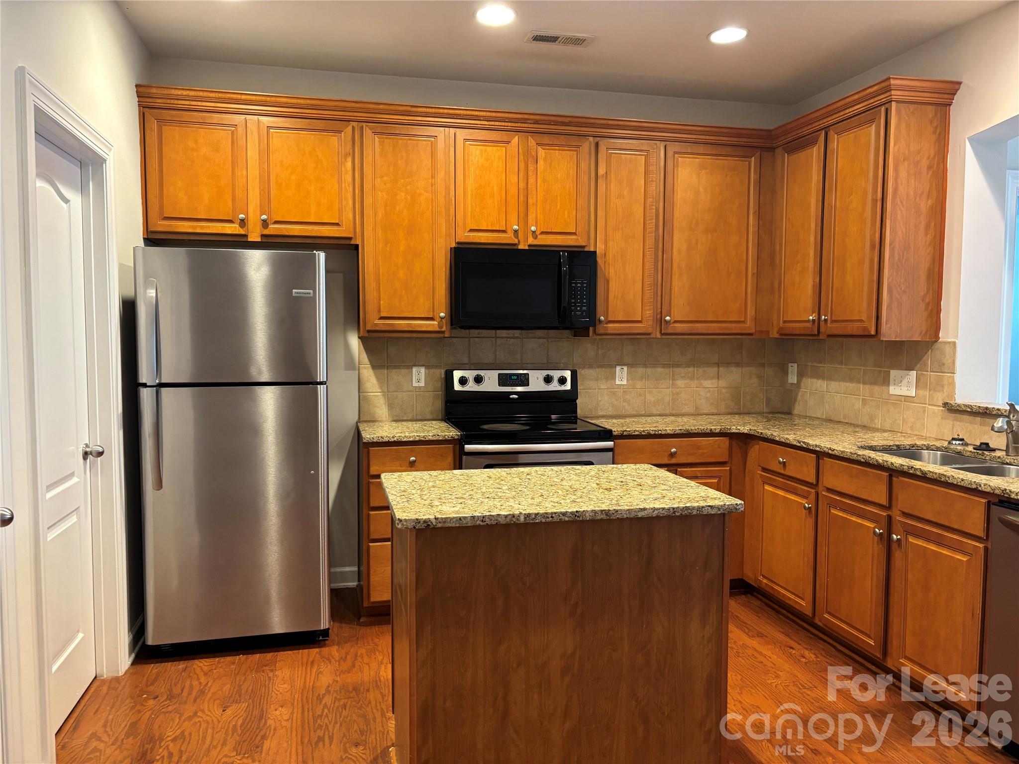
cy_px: 382
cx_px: 510
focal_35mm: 26
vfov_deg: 53.1
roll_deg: -0.2
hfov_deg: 67.3
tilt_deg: -4.6
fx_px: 765
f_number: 1.6
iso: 250
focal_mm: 5.96
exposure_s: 1/60
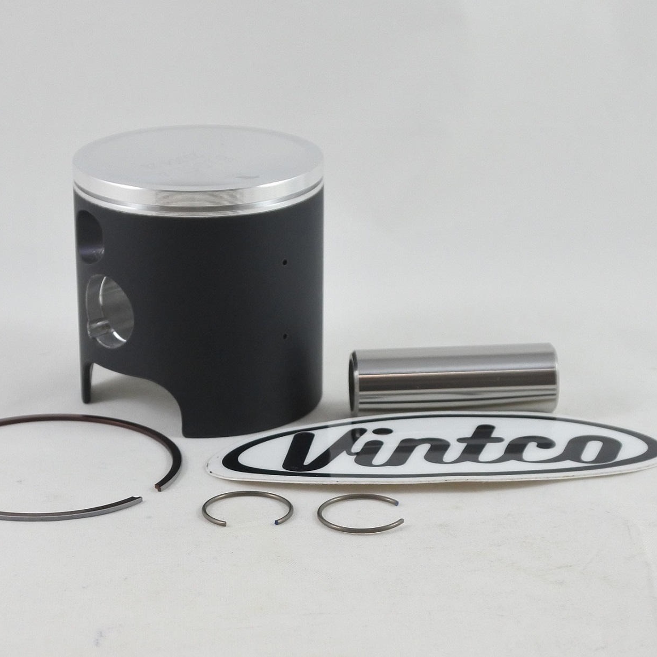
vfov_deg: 28.6
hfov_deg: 28.5
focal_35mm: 60
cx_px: 240
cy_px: 328
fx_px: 1288
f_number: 4.5
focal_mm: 17.6
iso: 400
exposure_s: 1/125
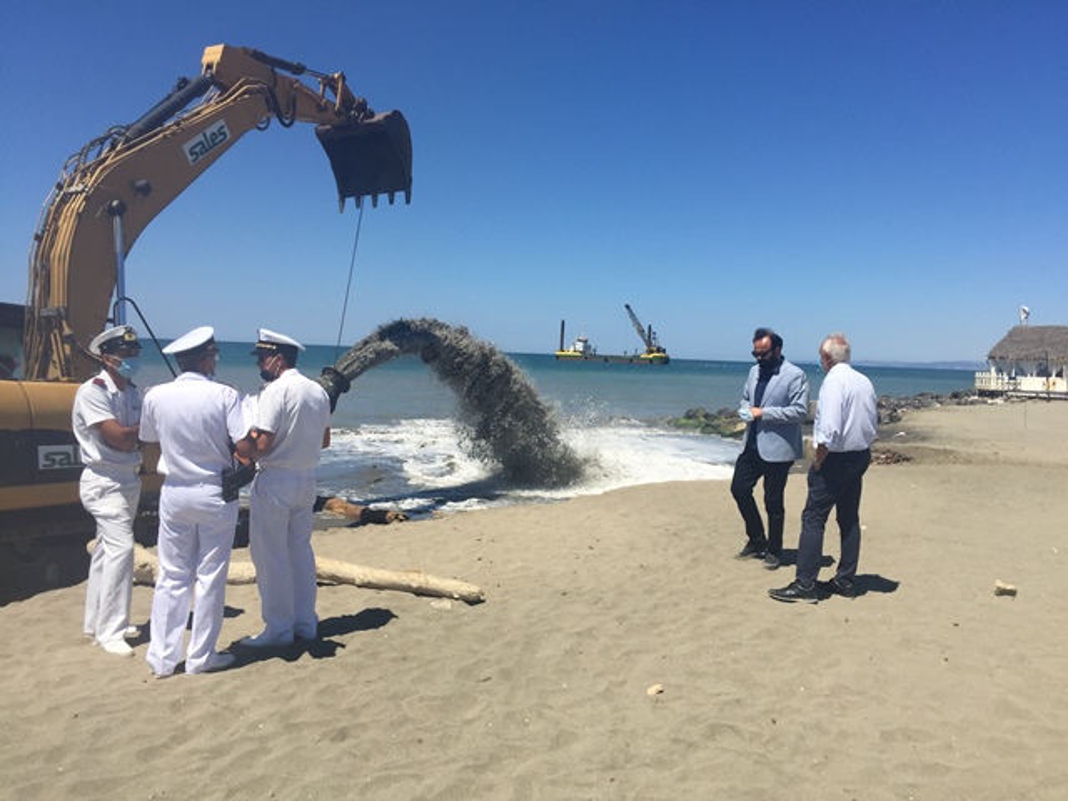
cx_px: 534
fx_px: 895
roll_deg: -2.4
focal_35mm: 29
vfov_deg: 48.2
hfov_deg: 61.7
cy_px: 400
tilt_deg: -1.4
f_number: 2.2
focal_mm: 4.15
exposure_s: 1/3049
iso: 32
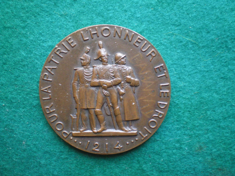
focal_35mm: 38
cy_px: 88
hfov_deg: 49.0
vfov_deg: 37.7
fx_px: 258
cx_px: 118
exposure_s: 1/13
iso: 400
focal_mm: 6.3
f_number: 3.1
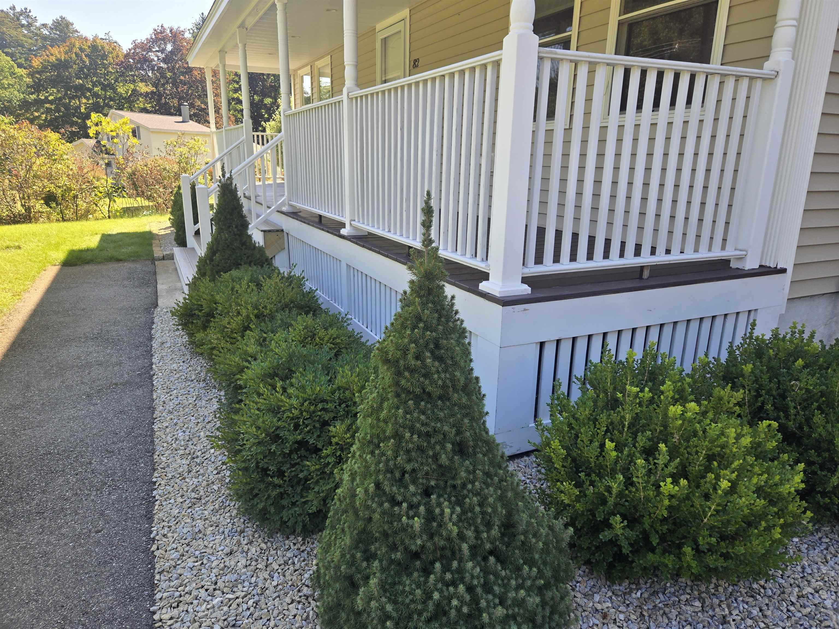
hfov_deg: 73.9
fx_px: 557
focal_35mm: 23
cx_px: 420
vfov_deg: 58.9
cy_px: 314
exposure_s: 1/300
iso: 25
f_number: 1.8
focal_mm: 5.4
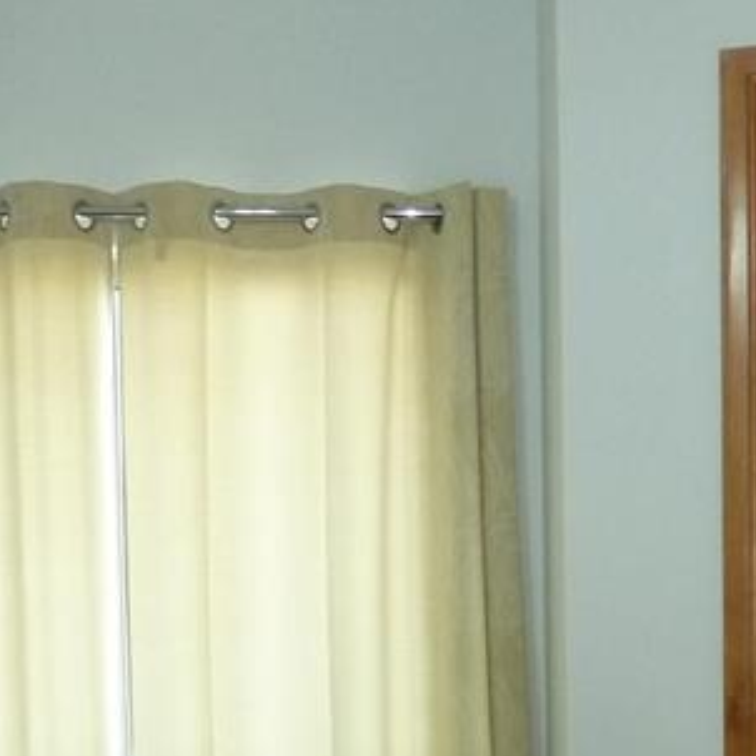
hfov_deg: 22.8
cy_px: 796
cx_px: 596
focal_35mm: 75
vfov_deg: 22.0
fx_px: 1853
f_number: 3.3
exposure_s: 1/30
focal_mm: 4.1
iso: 250
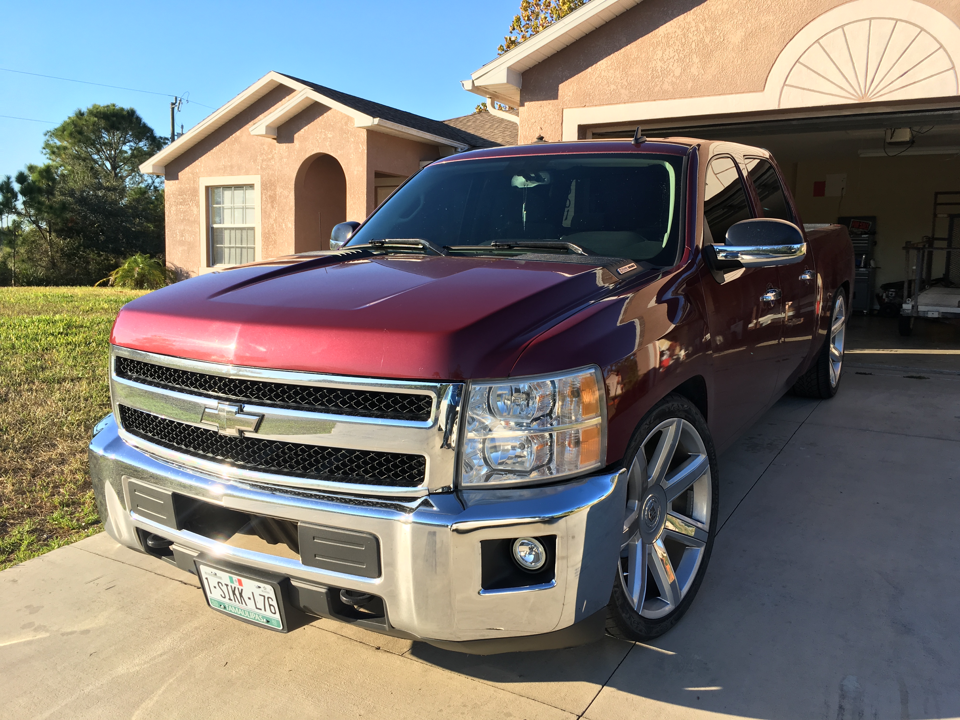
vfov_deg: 48.2
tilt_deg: -6.8
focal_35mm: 29
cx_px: 480
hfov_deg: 61.7
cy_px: 360
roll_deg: -1.1
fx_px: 804
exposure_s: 1/591
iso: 25
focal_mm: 4.15
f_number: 2.2
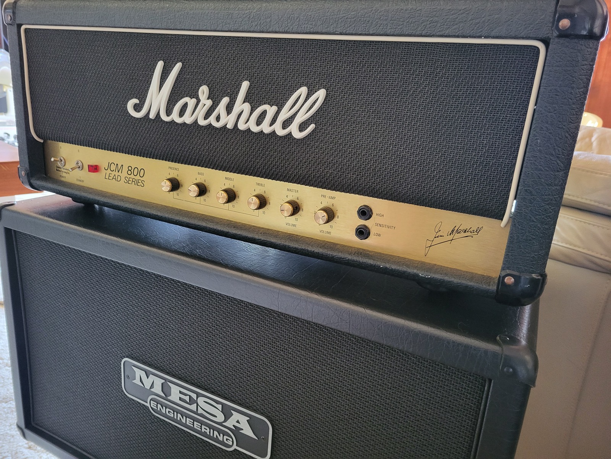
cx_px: 306
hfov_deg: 67.3
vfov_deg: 53.1
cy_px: 230
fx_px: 459
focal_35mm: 26
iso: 640
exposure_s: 1/24
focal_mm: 5.4
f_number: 1.8
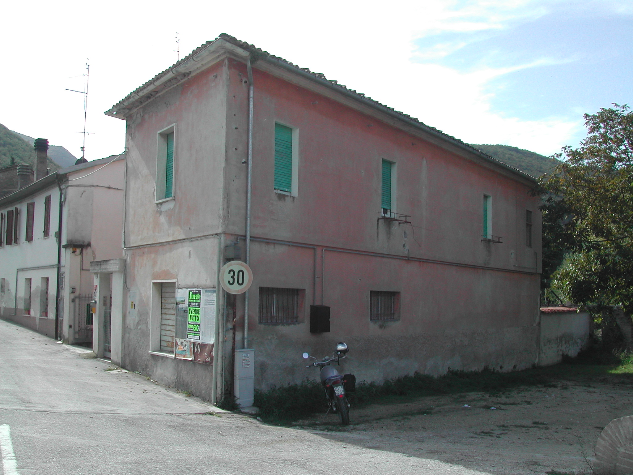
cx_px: 316
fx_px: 768
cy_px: 238
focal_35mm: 42
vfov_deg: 34.3
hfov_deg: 44.8
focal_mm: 9
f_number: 8
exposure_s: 1/149
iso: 100
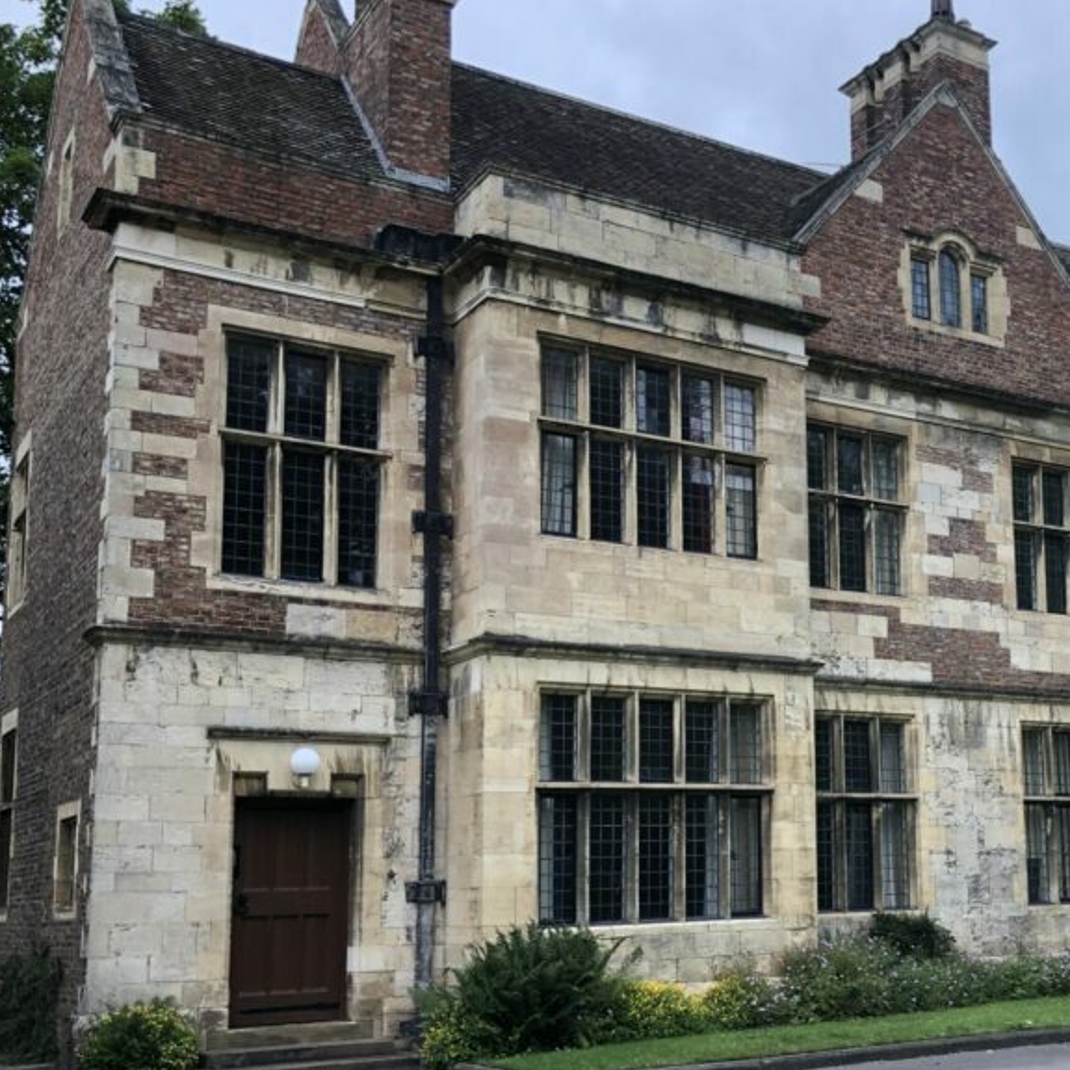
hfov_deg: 36.7
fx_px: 1539
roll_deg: +1.3
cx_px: 897
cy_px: 680
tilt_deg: +7.5
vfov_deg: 38.1
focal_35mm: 44
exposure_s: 1/282
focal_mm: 3.99
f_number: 1.8
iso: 20
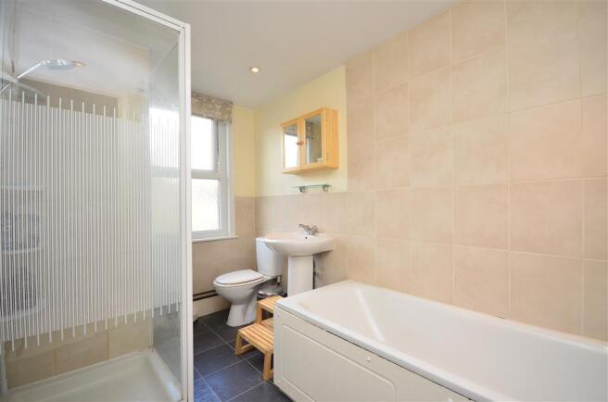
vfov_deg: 77.0
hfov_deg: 100.5
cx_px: 304
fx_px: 253
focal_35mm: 15
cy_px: 201
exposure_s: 1/40
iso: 200
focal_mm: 10
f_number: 5
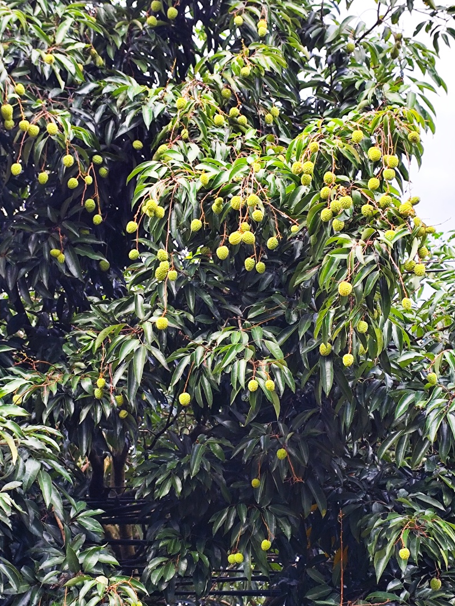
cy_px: 303
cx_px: 227
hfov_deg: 15.7
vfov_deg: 20.9
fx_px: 1647
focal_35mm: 94
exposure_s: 1/50
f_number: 1.65
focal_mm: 6.19
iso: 50
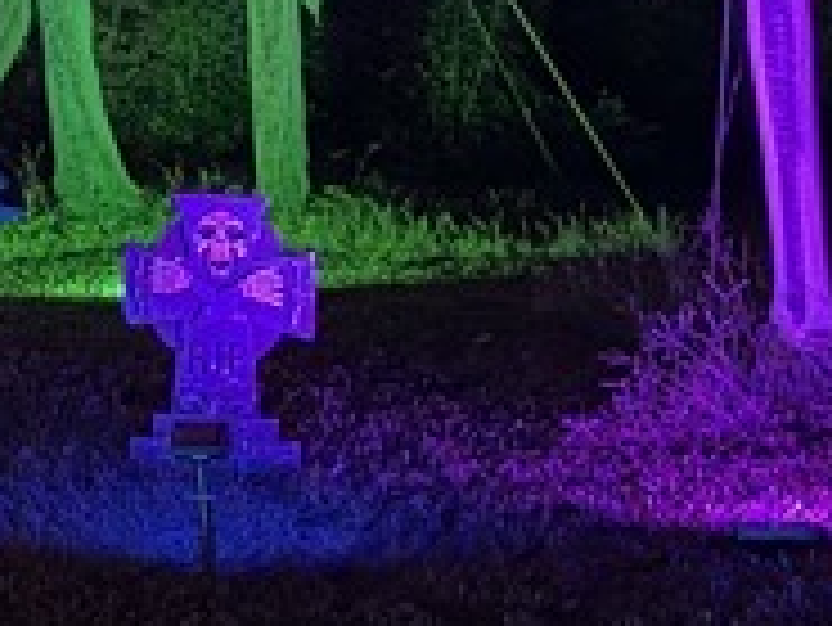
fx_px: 3367
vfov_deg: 10.2
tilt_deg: +1.4
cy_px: -405
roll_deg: -2.6
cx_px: -180
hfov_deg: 13.7
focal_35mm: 140
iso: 2000
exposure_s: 1/17
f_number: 1.78
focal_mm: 6.76
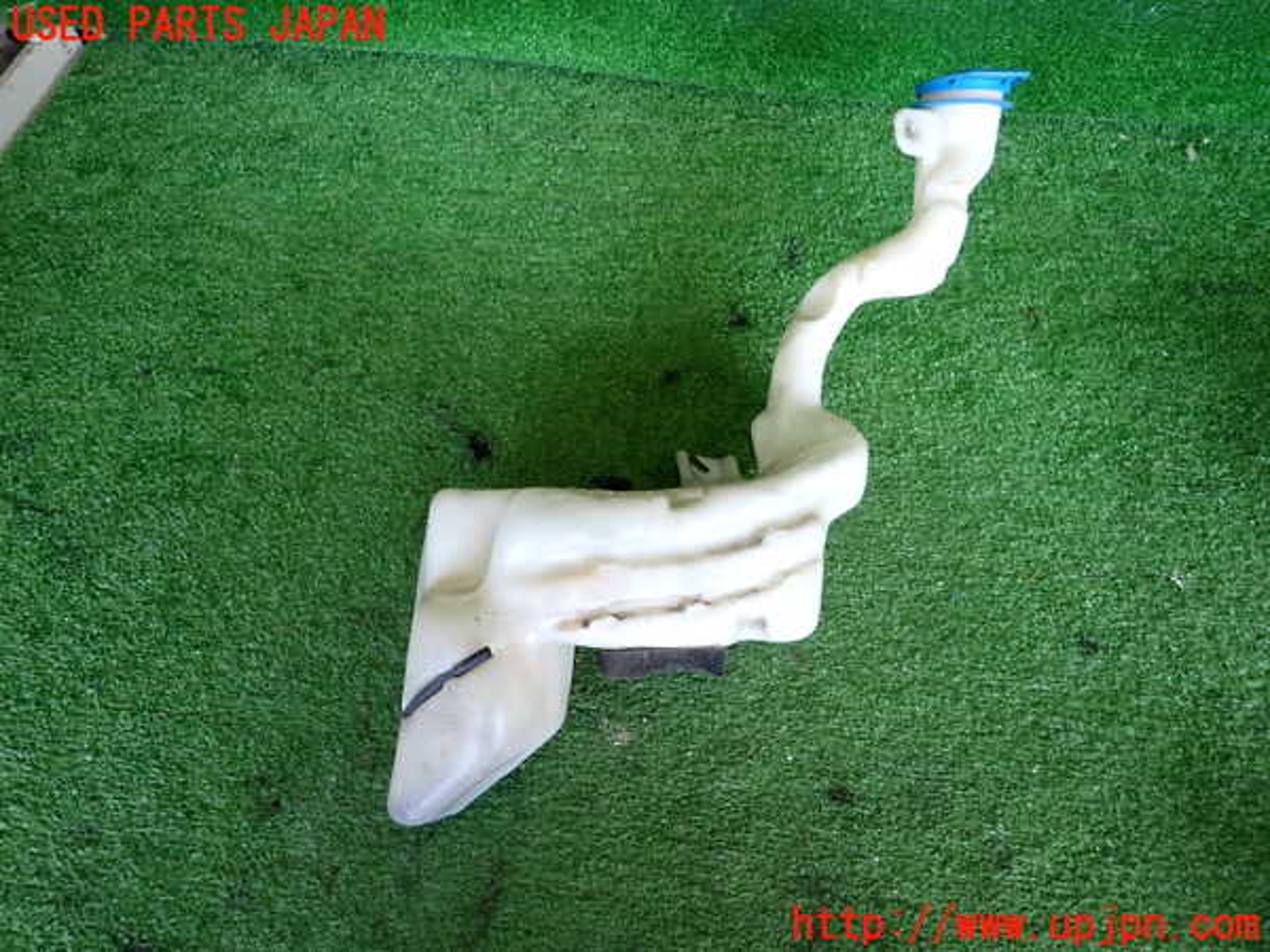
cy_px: 476
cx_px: 635
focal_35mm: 25
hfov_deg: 69.4
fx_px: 917
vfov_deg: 54.9
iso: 200
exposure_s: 1/100
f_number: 2
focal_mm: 4.5
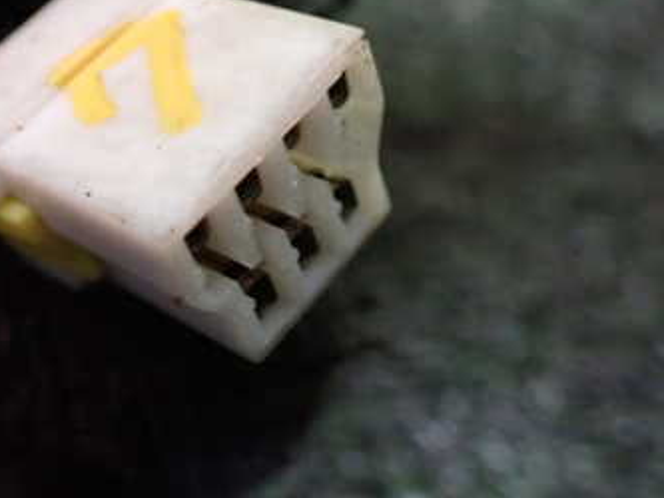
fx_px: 1036
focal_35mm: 54
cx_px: 162
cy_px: 120
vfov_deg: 26.7
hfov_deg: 34.7
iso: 1000
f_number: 2.3
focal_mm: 5.4
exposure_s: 1/30
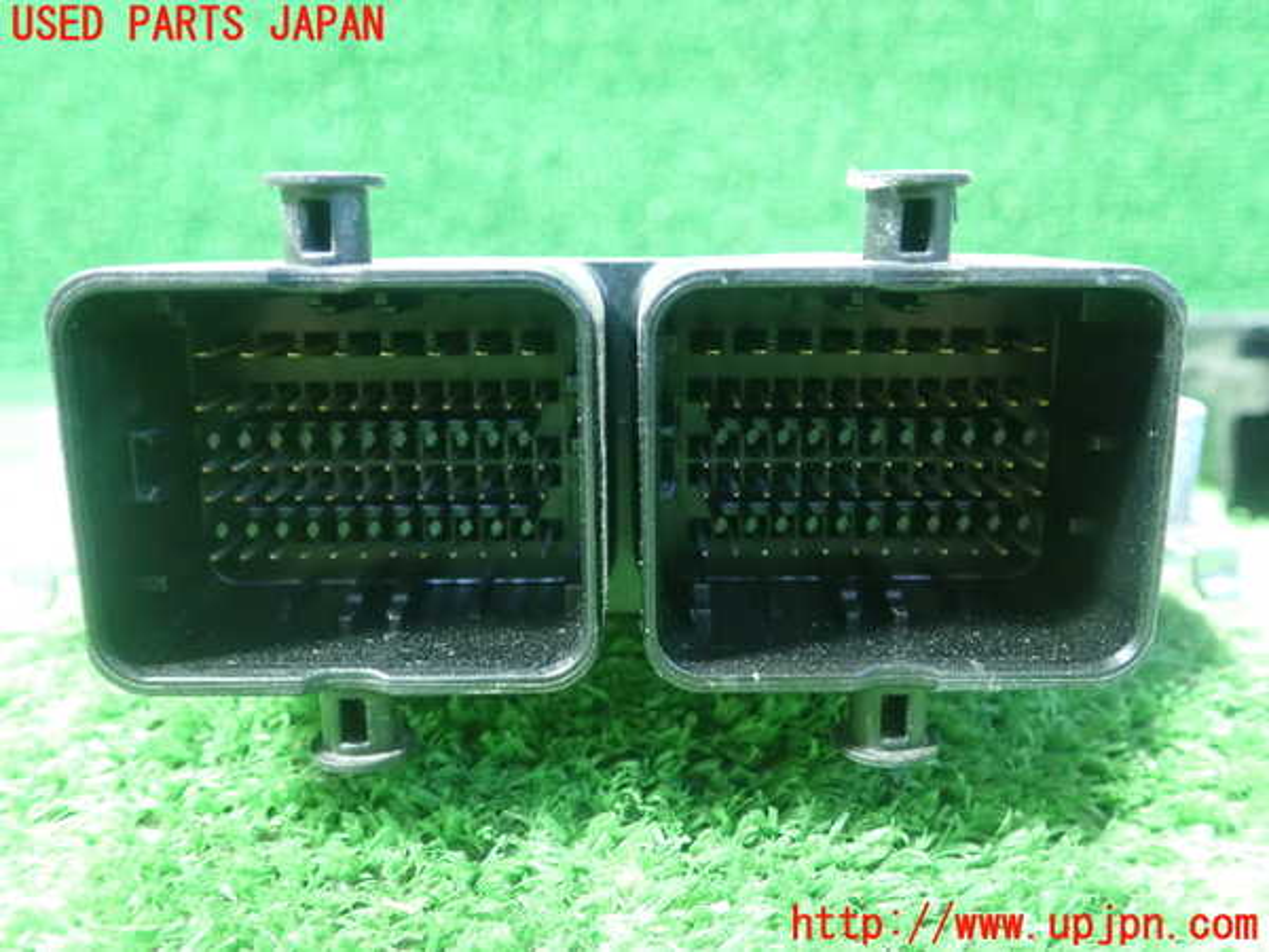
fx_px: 1100
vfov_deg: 46.8
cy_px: 476
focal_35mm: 30
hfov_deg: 60.0
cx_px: 634
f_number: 2.3
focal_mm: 5.5
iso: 1600
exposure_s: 1/30
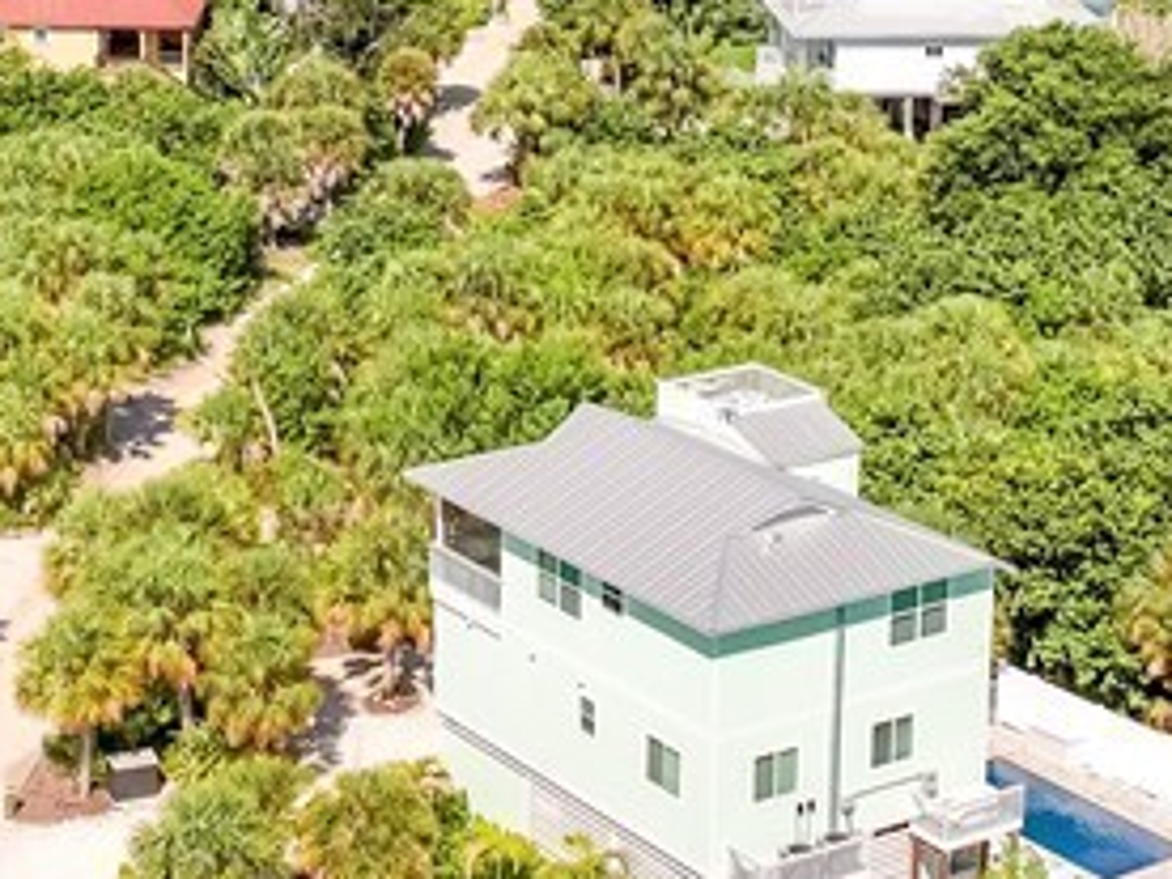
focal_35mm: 89
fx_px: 3013
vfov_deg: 16.3
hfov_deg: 21.9
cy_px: -6
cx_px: 357
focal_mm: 12.29
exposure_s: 1/80
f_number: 2.8
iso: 100
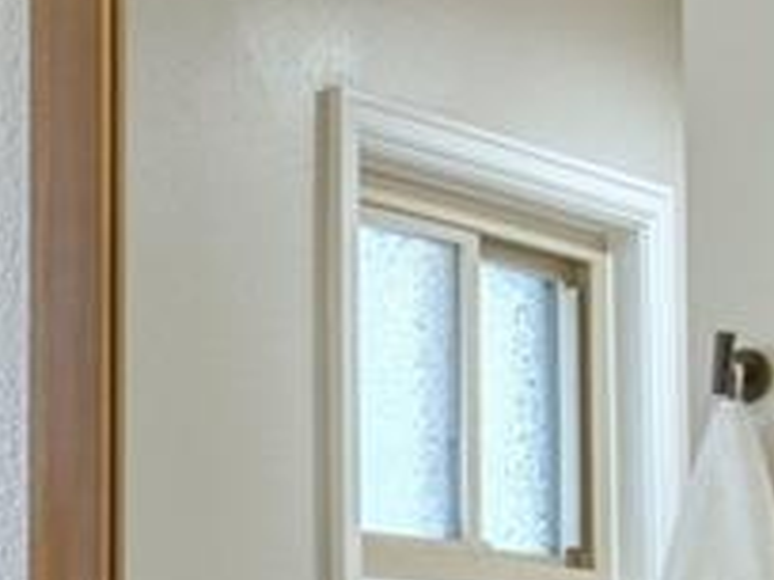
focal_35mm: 128
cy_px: 806
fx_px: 2862
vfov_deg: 11.2
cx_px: -345
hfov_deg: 14.5
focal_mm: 17
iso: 500
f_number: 5
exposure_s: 1/40
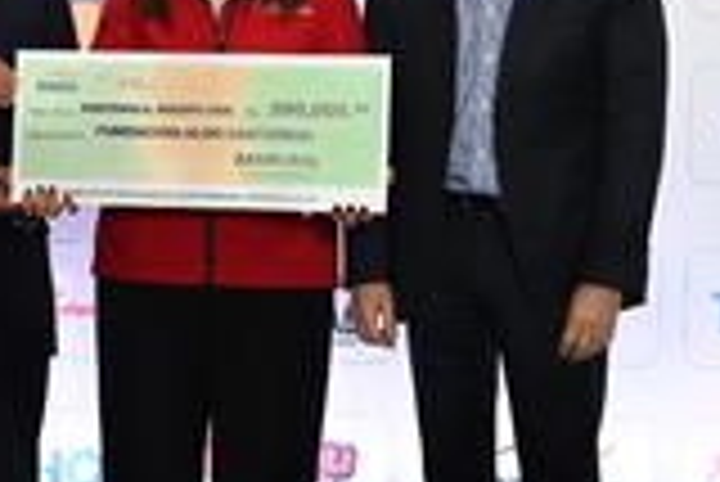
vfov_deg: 13.7
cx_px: 90
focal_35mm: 100
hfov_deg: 20.0
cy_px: 250
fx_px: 2002
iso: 560
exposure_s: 1/100
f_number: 5.6
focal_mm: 32
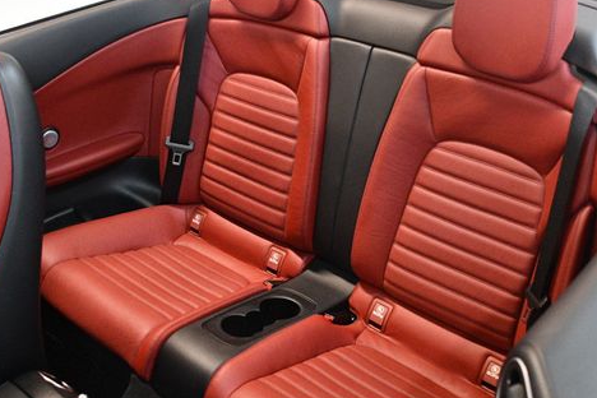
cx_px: 313
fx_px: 680
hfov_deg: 47.4
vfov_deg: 32.6
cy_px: 212
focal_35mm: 41
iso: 3200
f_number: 3.5
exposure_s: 1/100
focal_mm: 20
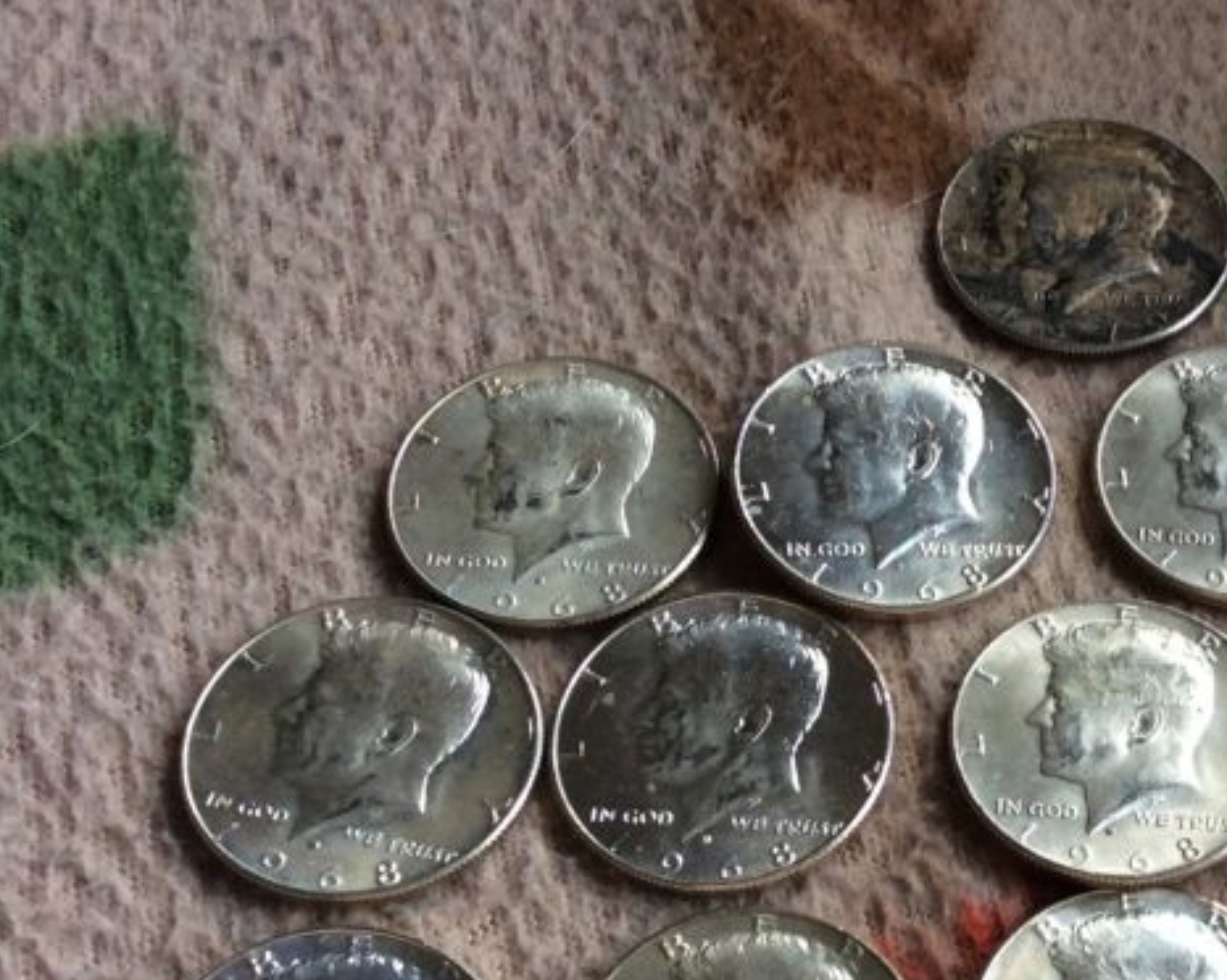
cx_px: 1190
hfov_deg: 27.0
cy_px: 771
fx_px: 2431
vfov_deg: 22.5
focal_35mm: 67
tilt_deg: -58.9
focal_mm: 3.3
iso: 64
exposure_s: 1/24
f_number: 2.4
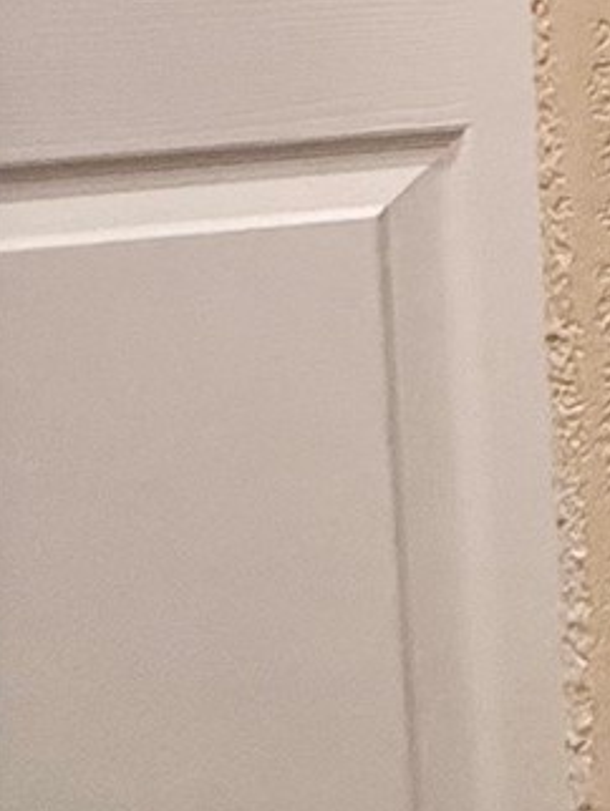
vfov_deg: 18.9
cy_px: -468
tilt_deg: -5.9
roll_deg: -1.9
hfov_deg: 10.5
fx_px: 2088
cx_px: 1928
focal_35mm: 89
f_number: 2.2
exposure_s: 1/120
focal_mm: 2.22
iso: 320
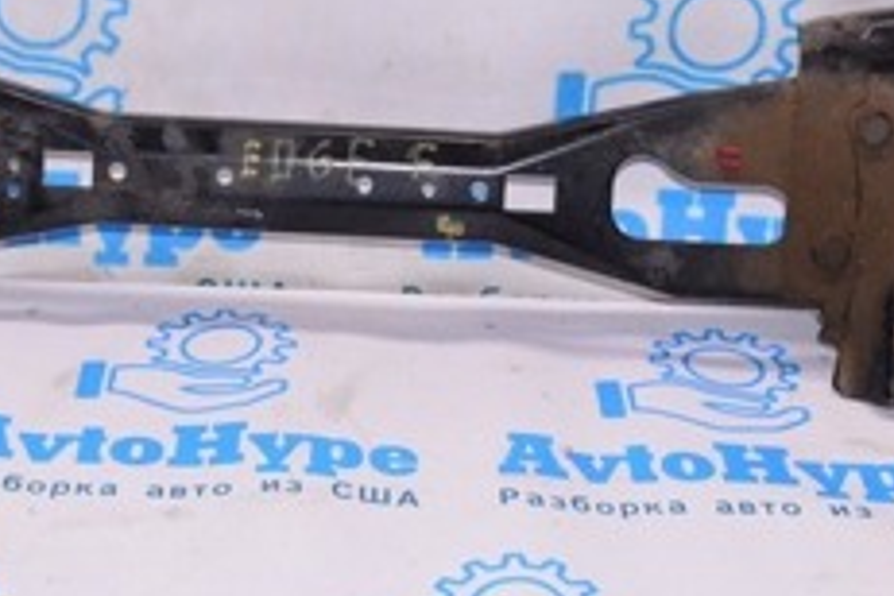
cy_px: 157
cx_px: 325
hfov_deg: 24.4
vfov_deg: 16.4
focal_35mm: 83
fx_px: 2061
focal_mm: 20
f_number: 8
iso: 1600
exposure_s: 1/125
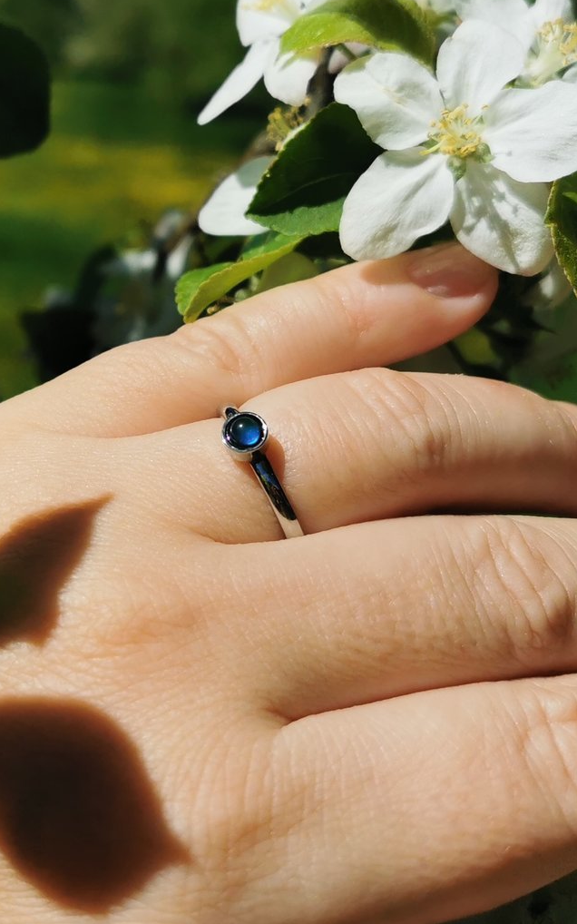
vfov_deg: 37.2
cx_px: 70
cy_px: 315
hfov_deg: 23.4
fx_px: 1359
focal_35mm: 54
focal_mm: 5.56
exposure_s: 1/10638
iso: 50
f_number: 1.6
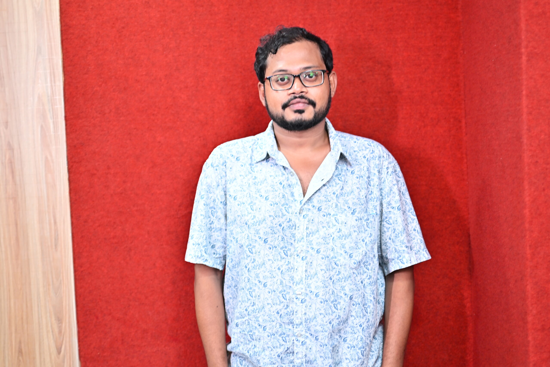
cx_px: 275
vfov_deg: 26.0
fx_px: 794
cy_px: 184
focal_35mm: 52
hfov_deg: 38.2
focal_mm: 35
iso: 160
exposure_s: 1/100
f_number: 1.4
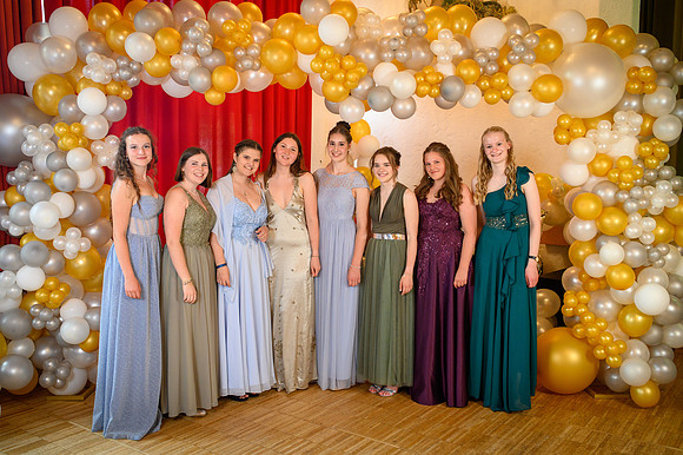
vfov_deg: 36.8
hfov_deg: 53.1
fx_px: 683
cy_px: 221
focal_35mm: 36
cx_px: 332
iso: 1250
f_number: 3.5
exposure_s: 1/100
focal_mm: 35
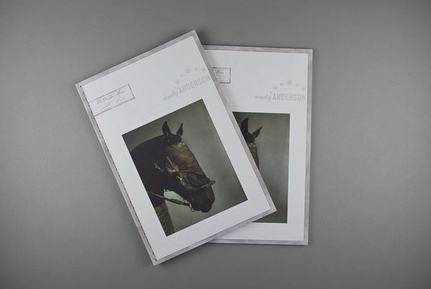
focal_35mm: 33
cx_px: 216
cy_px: 144
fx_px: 396
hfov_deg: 57.2
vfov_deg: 40.1
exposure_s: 1/80
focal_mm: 22
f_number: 5.6
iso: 100
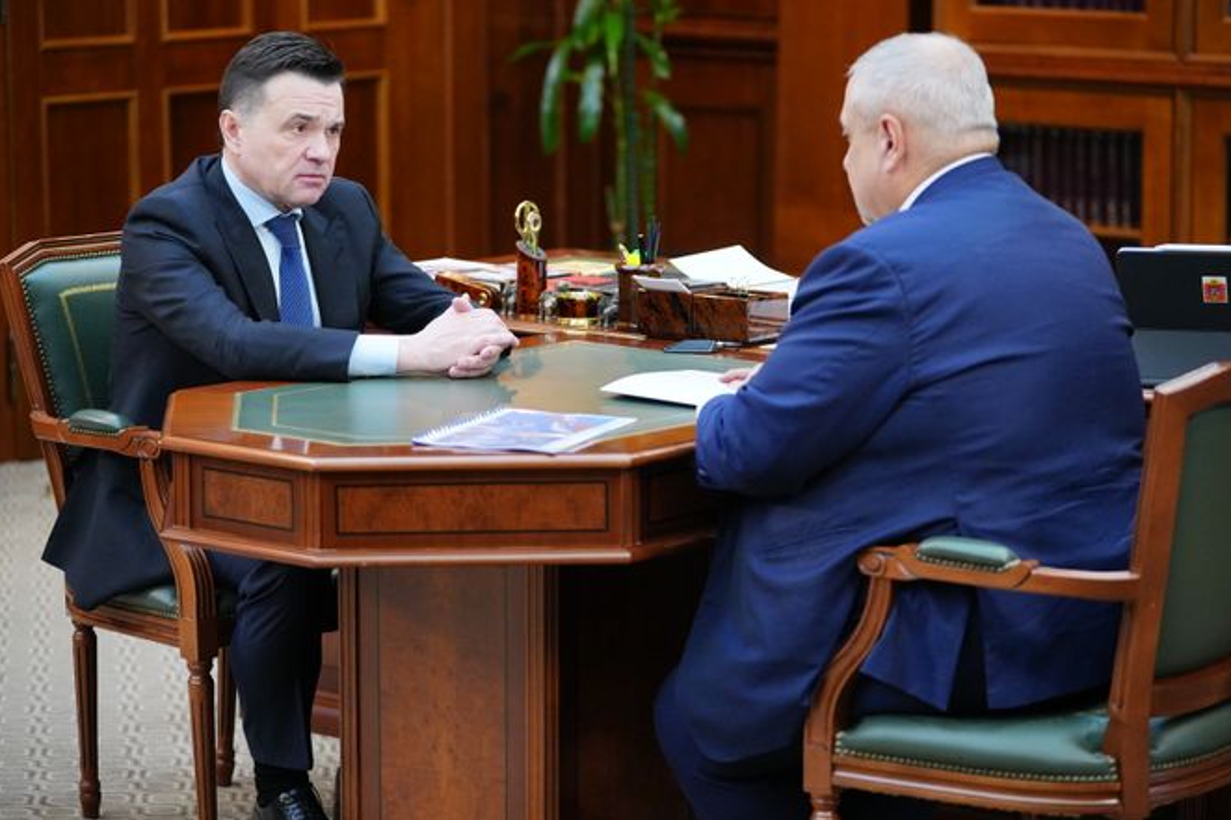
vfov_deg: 12.0
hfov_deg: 18.0
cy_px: 398
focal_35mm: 114
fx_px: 3897
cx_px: 629
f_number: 3.2
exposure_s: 1/250
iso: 4000
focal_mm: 108
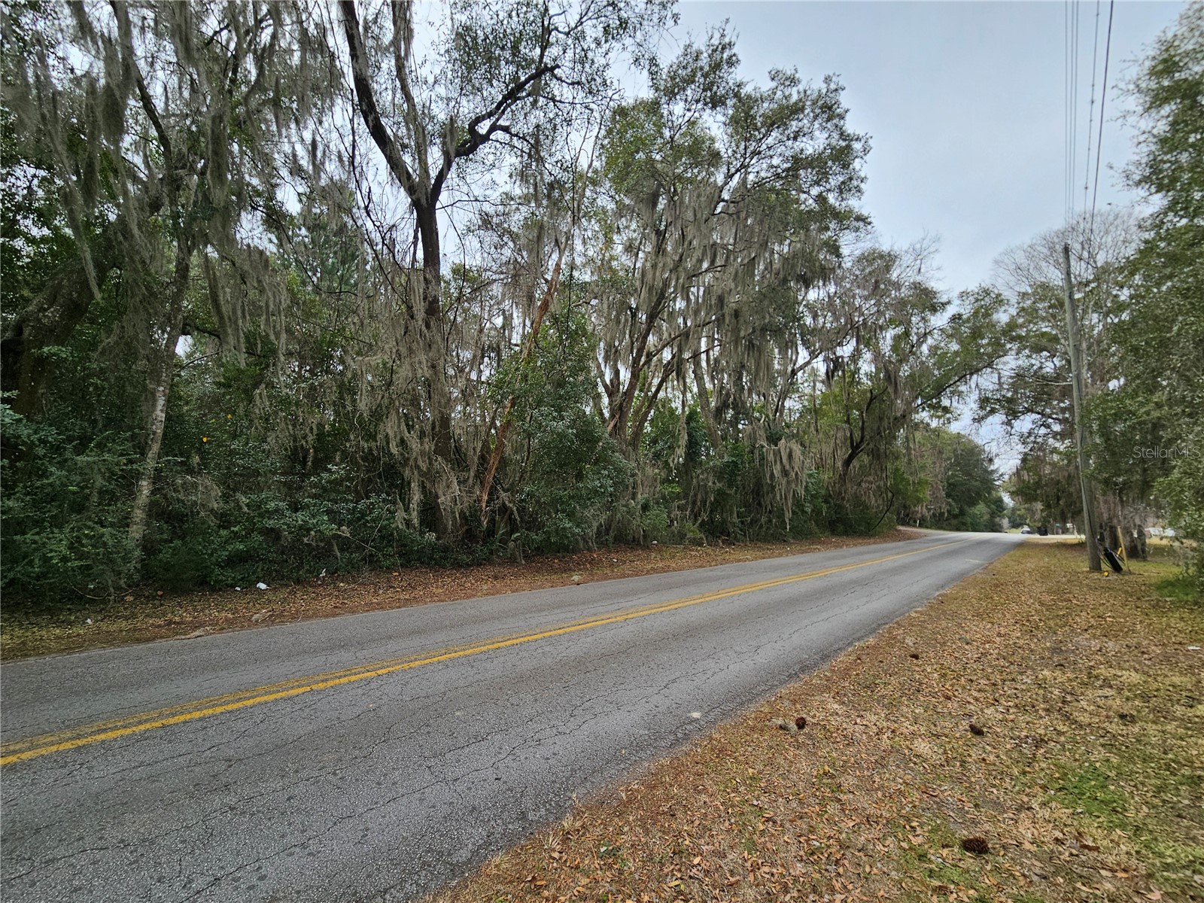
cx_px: 602
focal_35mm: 13
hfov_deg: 106.2
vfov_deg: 89.9
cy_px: 452
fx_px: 452
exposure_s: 1/868
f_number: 2.2
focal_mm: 2.2
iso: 50
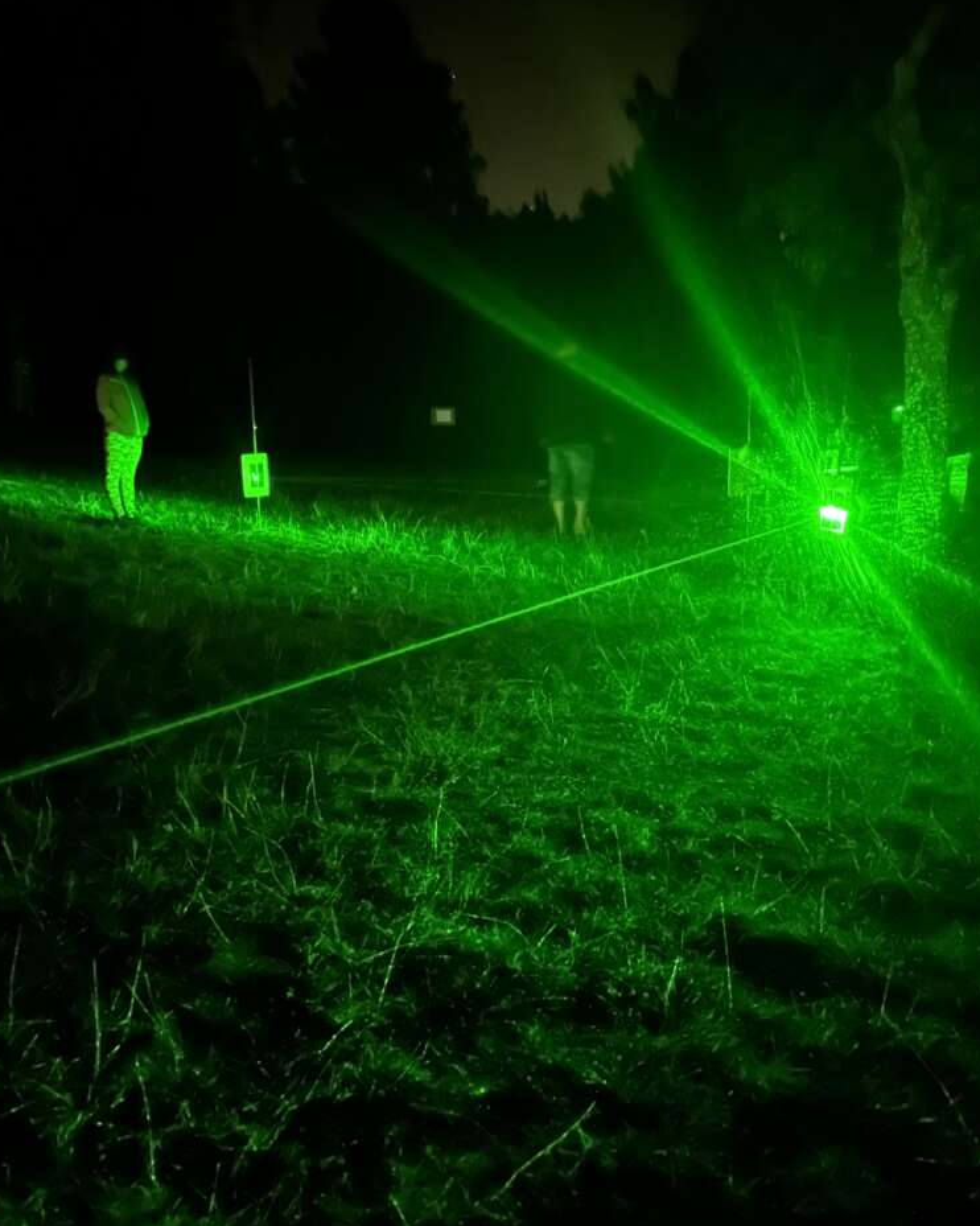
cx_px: 490
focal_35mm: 28
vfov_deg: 62.2
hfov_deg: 51.5
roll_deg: +2.3
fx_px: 1015
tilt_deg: -5.1
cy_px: 575
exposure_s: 1/2
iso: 6400
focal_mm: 5.7
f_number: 1.5
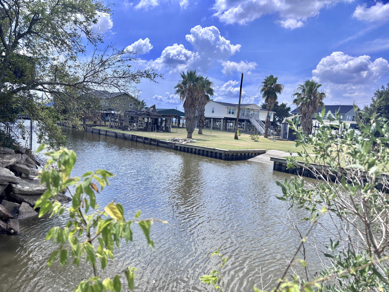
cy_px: 146
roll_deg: -4.4
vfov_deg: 53.1
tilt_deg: -6.0
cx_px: 194
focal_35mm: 26
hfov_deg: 67.3
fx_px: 292
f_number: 1.6
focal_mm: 5.96
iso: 50
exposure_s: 1/4425
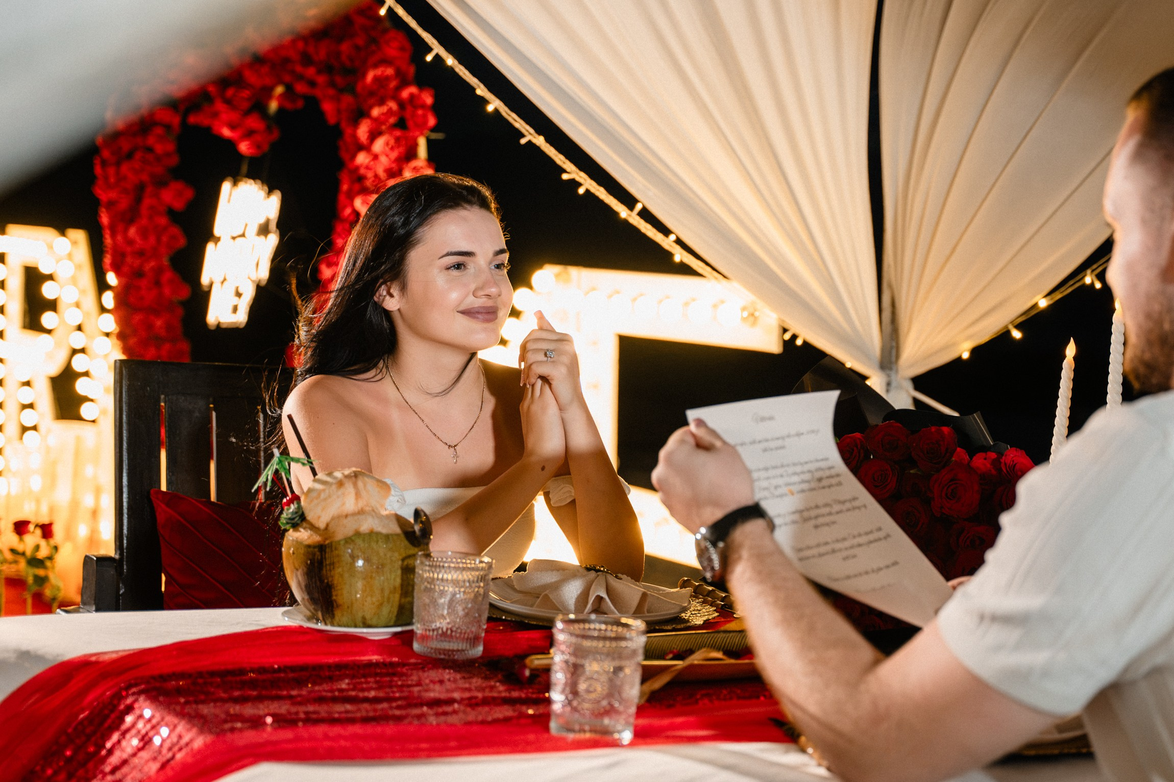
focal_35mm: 57
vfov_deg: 23.6
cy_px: 422
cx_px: 748
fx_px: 1872
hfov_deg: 34.6
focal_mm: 45
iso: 4000
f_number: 2.8
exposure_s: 1/160
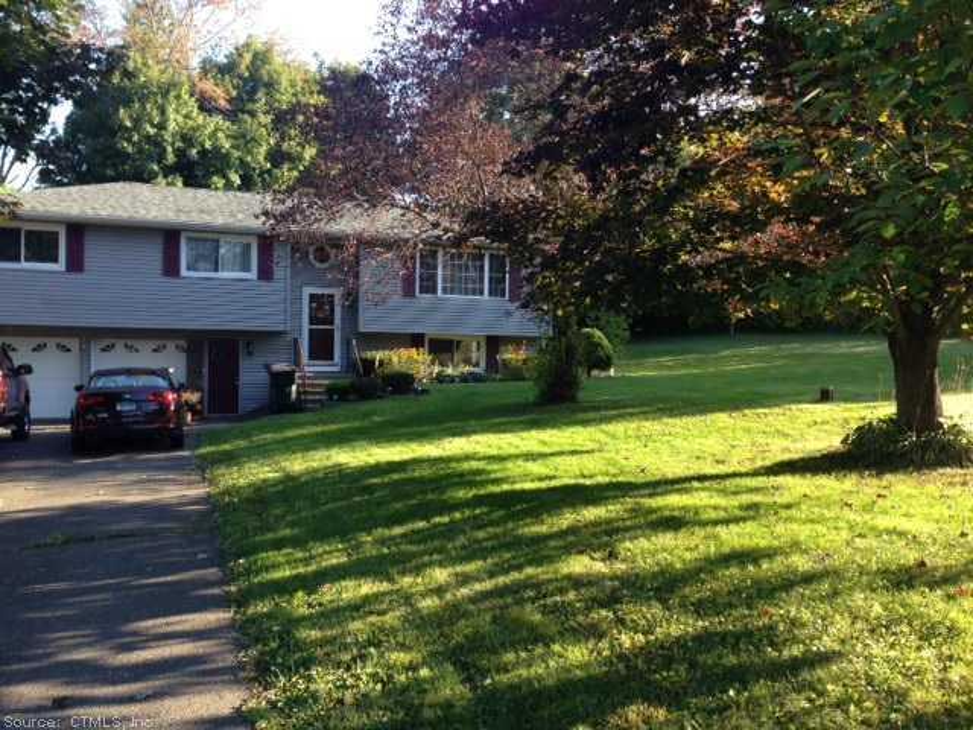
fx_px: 928
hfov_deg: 55.4
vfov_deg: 42.9
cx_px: 486
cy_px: 365
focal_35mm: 33
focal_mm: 4.12
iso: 50
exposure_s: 1/158
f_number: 2.4
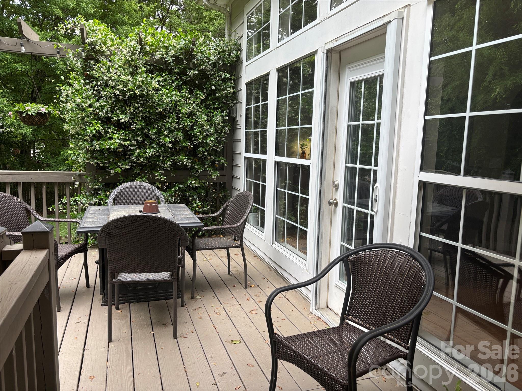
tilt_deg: -7.3
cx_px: 261
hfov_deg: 67.3
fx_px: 392
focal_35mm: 26
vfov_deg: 53.1
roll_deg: -2.1
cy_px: 196
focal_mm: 5.96
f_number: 1.6
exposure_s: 1/225
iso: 40
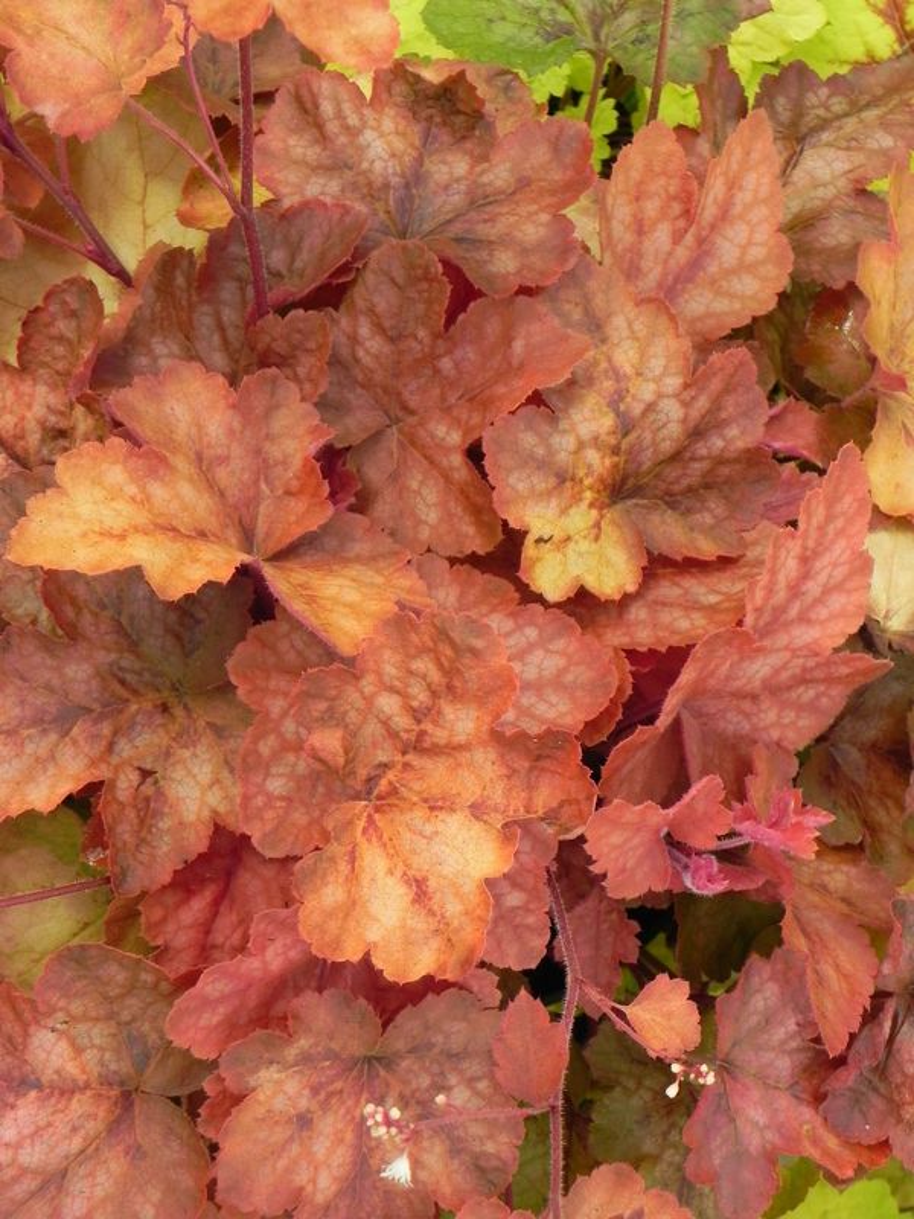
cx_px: 457
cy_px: 610
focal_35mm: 105
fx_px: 3697
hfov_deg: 14.1
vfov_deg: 18.7
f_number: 4.5
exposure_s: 1/250
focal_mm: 18.8
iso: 160
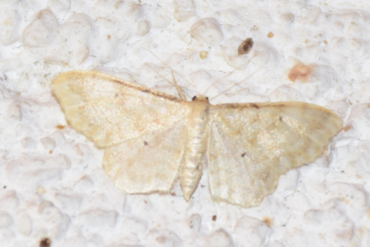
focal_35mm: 210
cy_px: 124
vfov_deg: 6.6
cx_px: 185
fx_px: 2160
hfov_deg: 9.8
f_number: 7.1
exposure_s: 1/60
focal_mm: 140
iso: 320
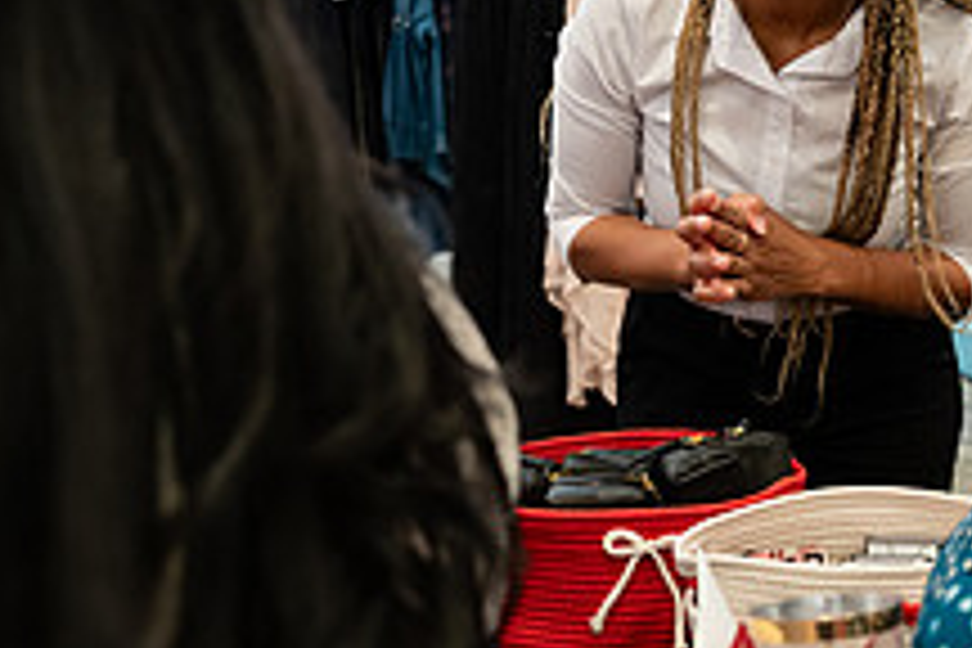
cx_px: 716
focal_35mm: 72
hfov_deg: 27.7
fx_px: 1944
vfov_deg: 18.6
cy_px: 56
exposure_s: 1/125
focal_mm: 26.5
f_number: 3.2
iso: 1000
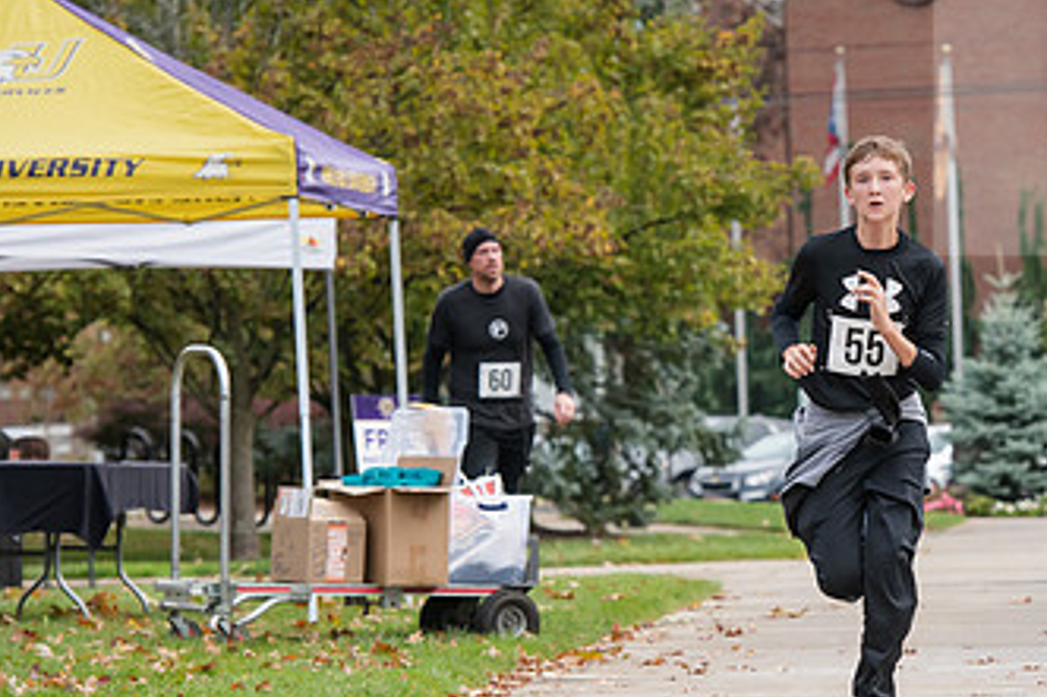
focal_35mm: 245
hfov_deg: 8.4
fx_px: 7122
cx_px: 839
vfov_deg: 5.6
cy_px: 374
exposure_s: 1/500
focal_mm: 140
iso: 500
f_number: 5.6
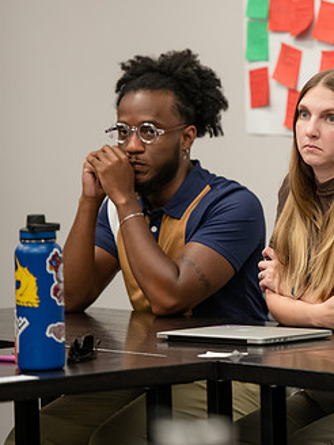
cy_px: 212
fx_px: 3499
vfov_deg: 7.3
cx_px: 326
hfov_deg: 5.5
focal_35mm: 272
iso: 1250
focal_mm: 160
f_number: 2.8
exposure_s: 1/200
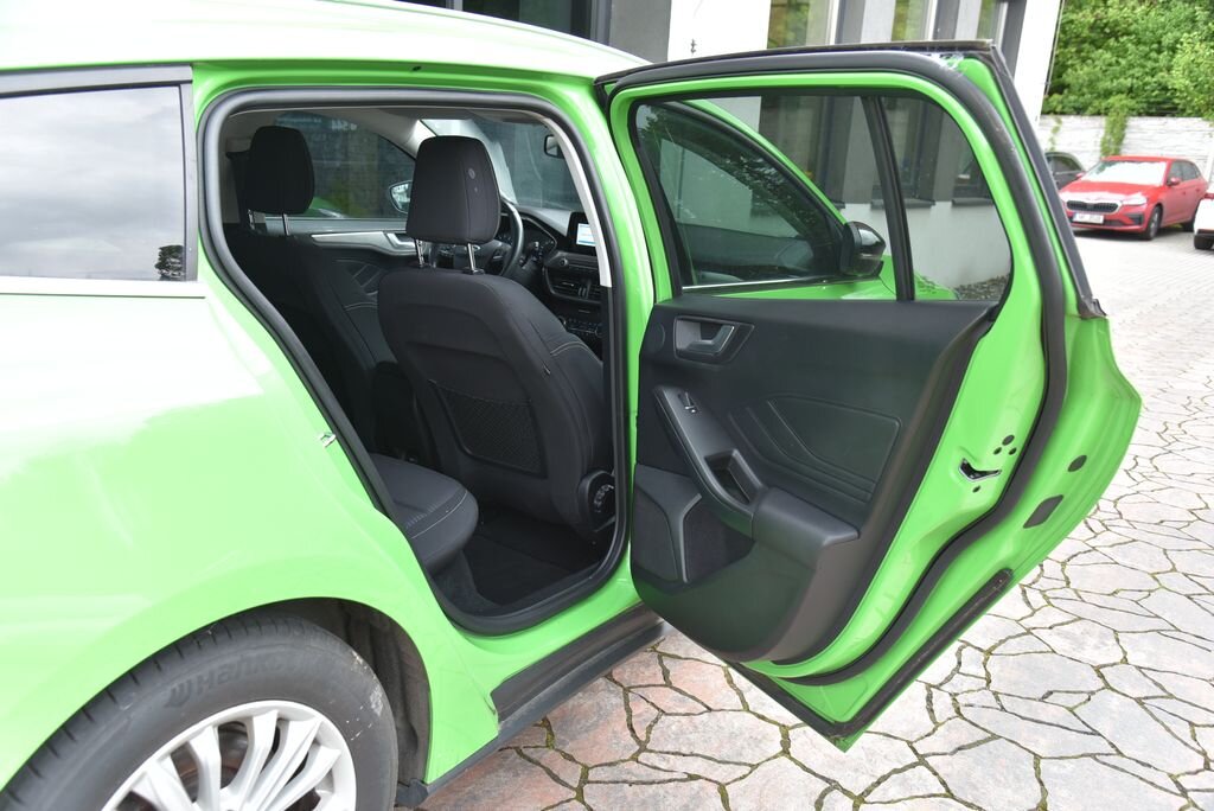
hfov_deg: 61.9
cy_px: 406
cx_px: 607
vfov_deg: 43.7
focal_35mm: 30
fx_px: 1012
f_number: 5
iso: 500
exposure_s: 1/100
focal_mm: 30
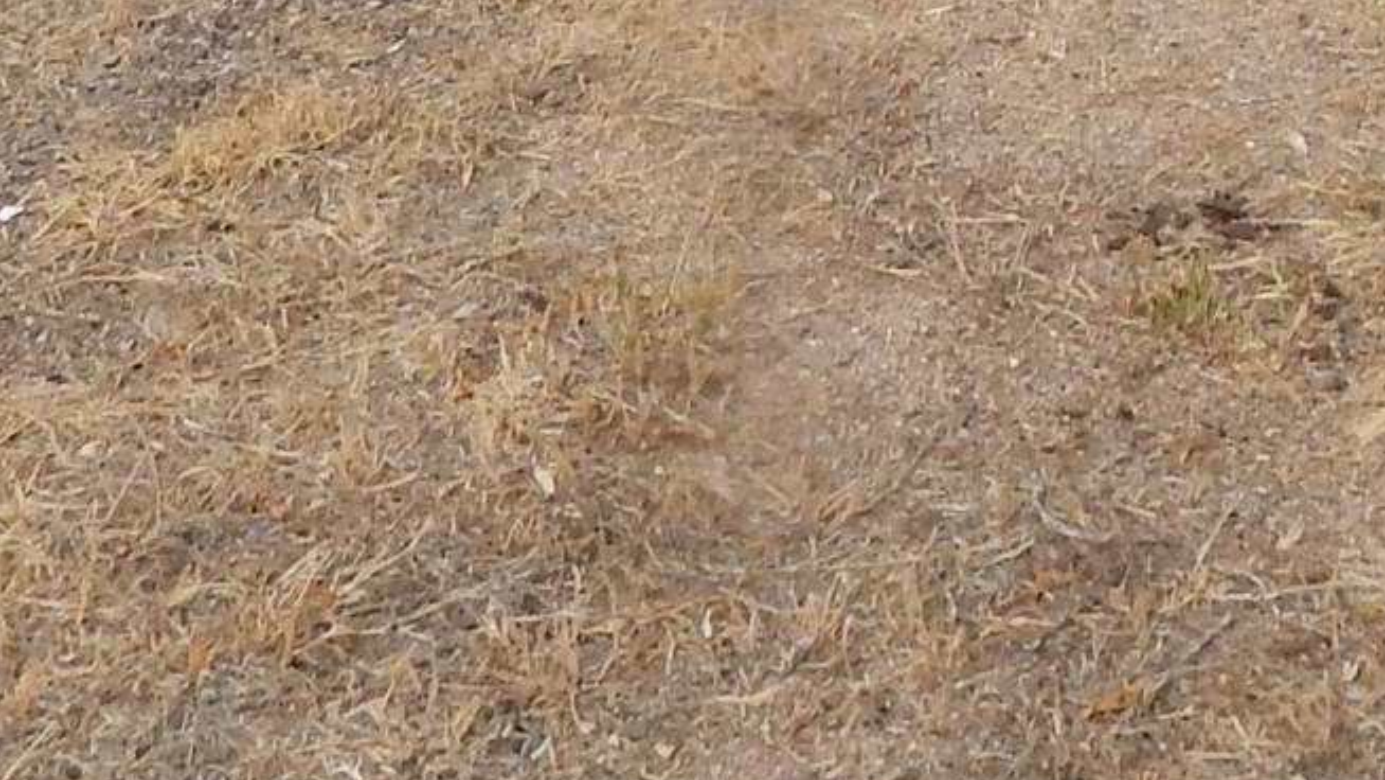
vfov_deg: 9.7
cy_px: -1115
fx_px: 4040
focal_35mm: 110
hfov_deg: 19.0
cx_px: 1330
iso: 125
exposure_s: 1/1500
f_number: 3
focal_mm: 4
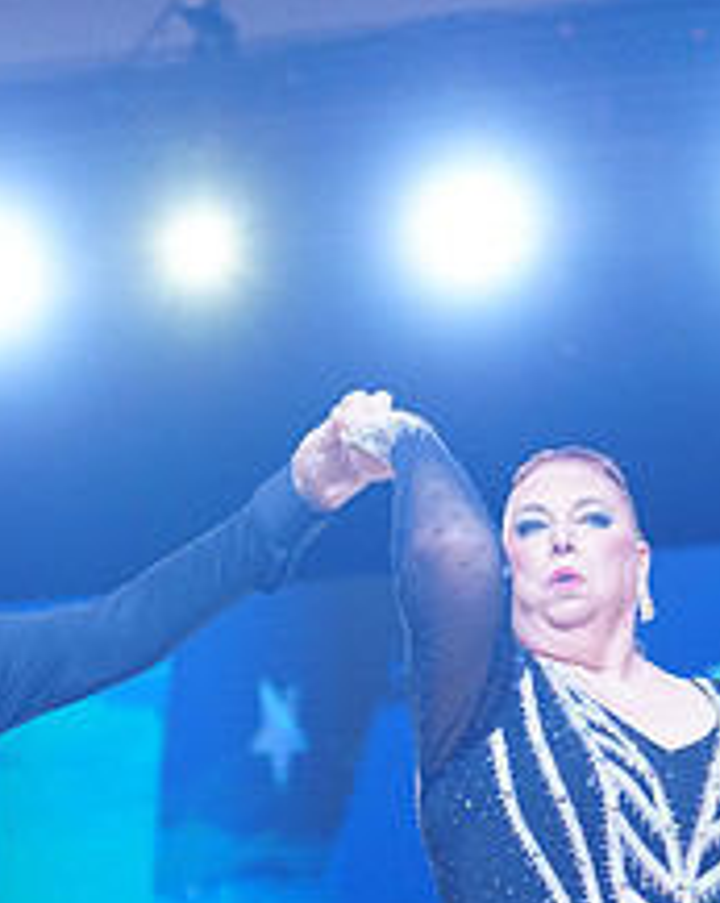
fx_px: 4698
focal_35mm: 176
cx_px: 60
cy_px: 1069
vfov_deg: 10.8
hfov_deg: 8.7
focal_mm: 70
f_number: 2.8
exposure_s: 1/640
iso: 1250
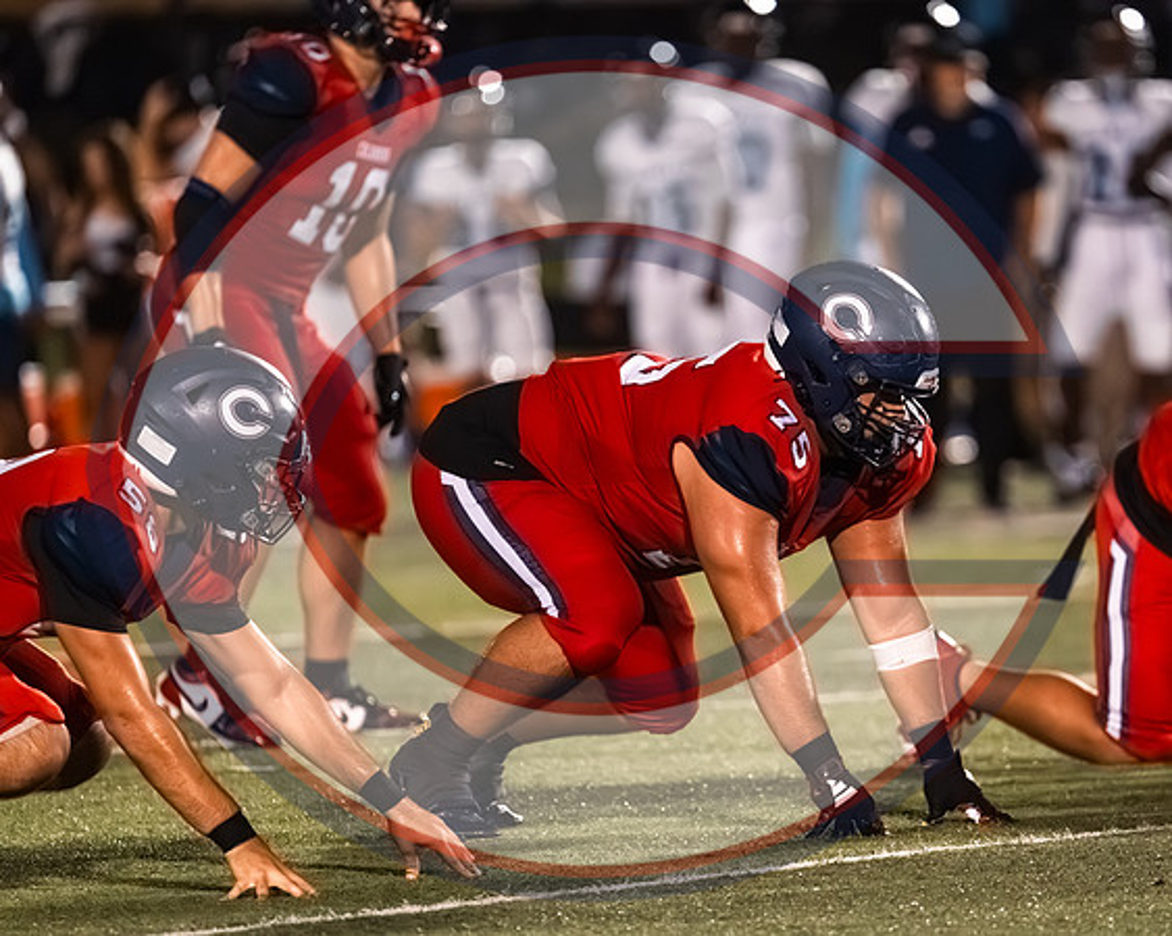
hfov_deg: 3.9
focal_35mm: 496
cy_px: 515
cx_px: 765
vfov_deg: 3.1
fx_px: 17198
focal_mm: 400
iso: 18000
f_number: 4.5
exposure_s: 1/1600
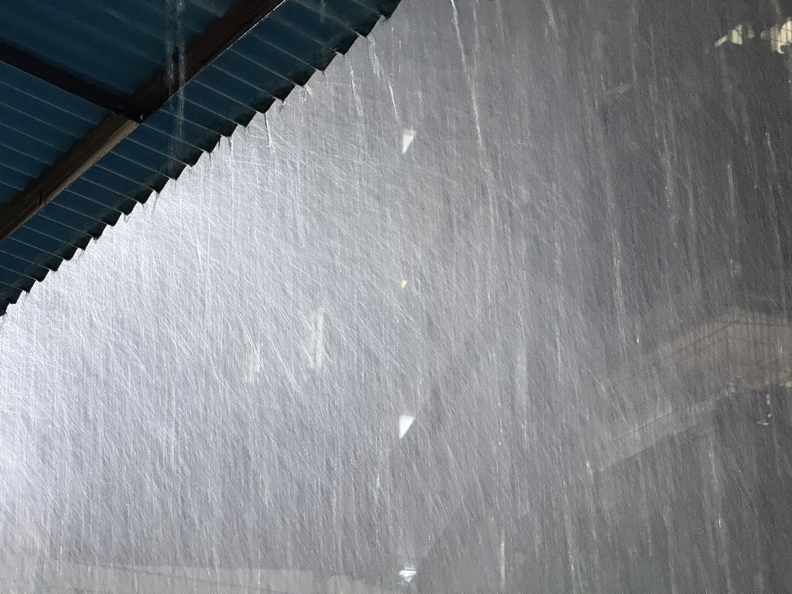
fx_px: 2746
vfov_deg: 12.3
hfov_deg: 16.4
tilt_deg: +21.4
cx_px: 396
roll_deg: -1.0
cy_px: 297
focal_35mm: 120
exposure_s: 1/25
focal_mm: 15.66
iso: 1000
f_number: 2.8
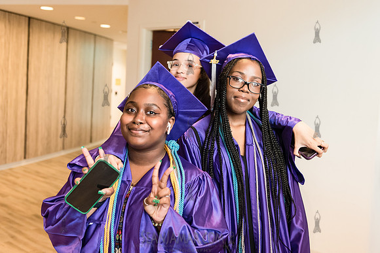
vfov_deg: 32.7
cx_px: 190
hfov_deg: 47.4
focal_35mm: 41
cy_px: 117
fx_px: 433
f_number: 3.5
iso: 4000
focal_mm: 38
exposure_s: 1/200
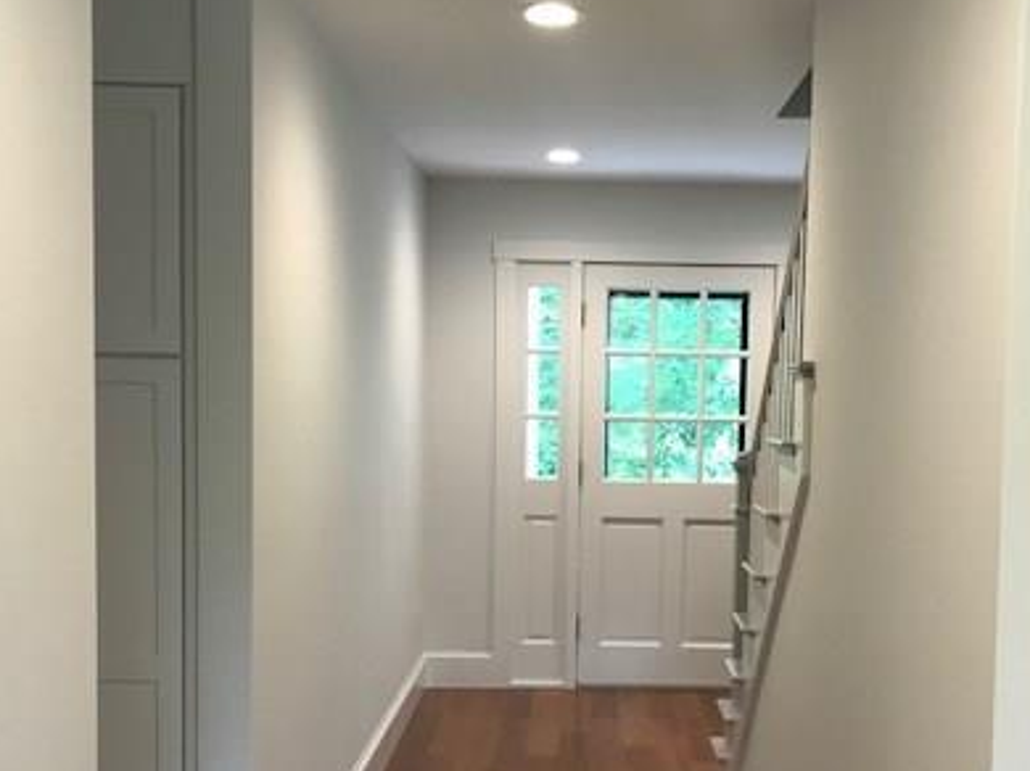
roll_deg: -0.7
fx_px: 1368
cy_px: 507
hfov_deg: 41.1
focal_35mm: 46
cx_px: 613
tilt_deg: -4.0
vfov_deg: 31.3
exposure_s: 1/30
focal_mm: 3.99
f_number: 1.8
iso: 40
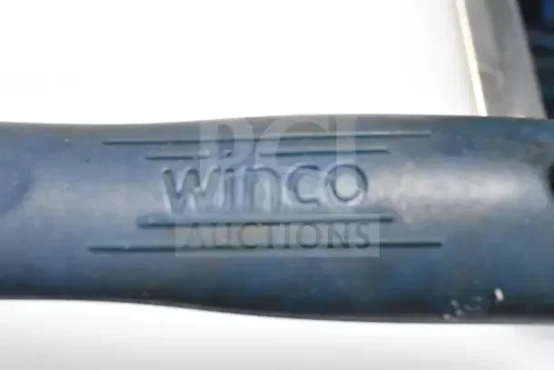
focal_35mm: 46
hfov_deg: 42.3
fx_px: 716
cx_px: 277
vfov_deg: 29.0
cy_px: 185
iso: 6400
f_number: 8
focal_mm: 31
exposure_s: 1/250
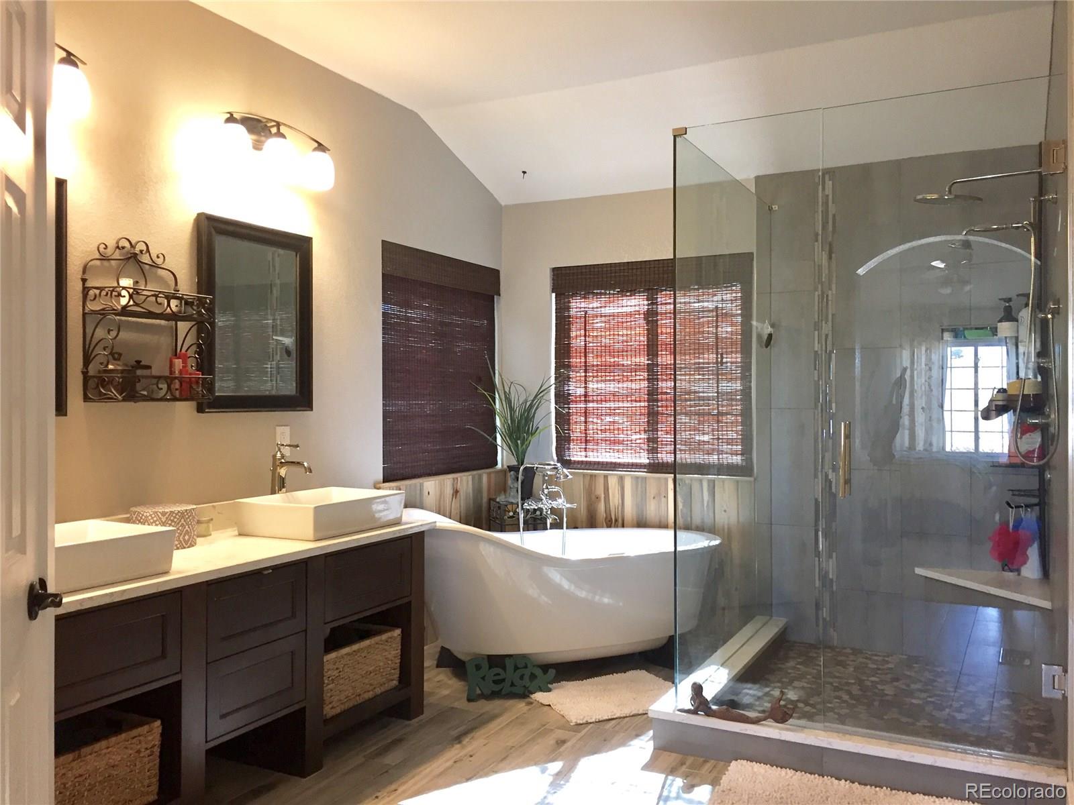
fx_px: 900
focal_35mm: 29
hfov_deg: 61.7
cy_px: 402
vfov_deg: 48.2
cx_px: 537
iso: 100
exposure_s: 1/30
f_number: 2.2
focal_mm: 4.15
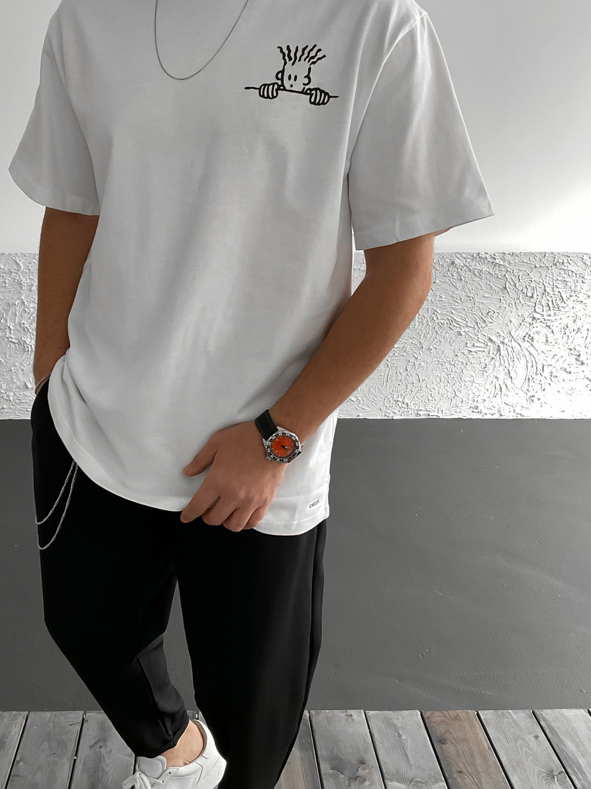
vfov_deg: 47.9
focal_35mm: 39
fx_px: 888
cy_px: 397
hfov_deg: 36.5
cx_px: 211
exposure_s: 1/100
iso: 64
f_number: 1.8
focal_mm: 3
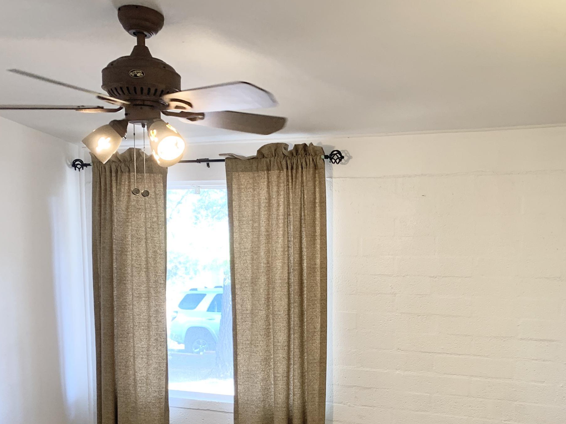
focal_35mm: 43
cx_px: 350
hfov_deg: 43.5
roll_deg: -0.6
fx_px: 703
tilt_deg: -7.2
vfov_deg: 32.6
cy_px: 343
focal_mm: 4.25
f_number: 1.8
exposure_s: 1/60
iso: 80
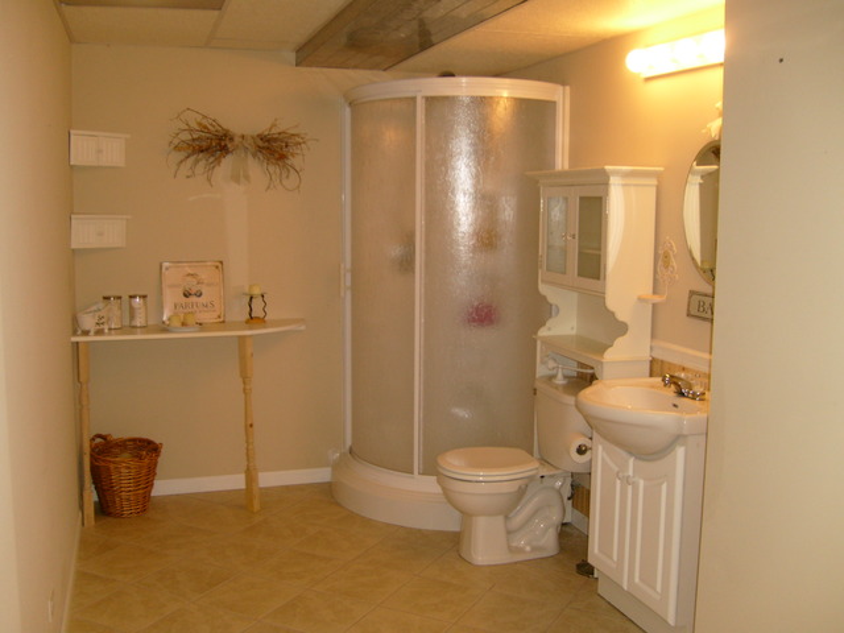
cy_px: 316
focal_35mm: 35
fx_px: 853
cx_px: 422
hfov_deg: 52.6
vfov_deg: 40.7
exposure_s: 1/45
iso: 100
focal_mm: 5.8
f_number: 2.8
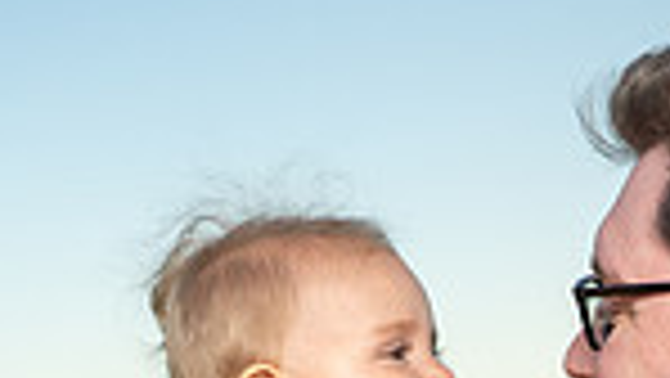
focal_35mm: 117
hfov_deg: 18.0
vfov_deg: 9.4
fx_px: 2080
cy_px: 855
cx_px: 630
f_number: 6.3
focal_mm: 37
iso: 100
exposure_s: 1/160
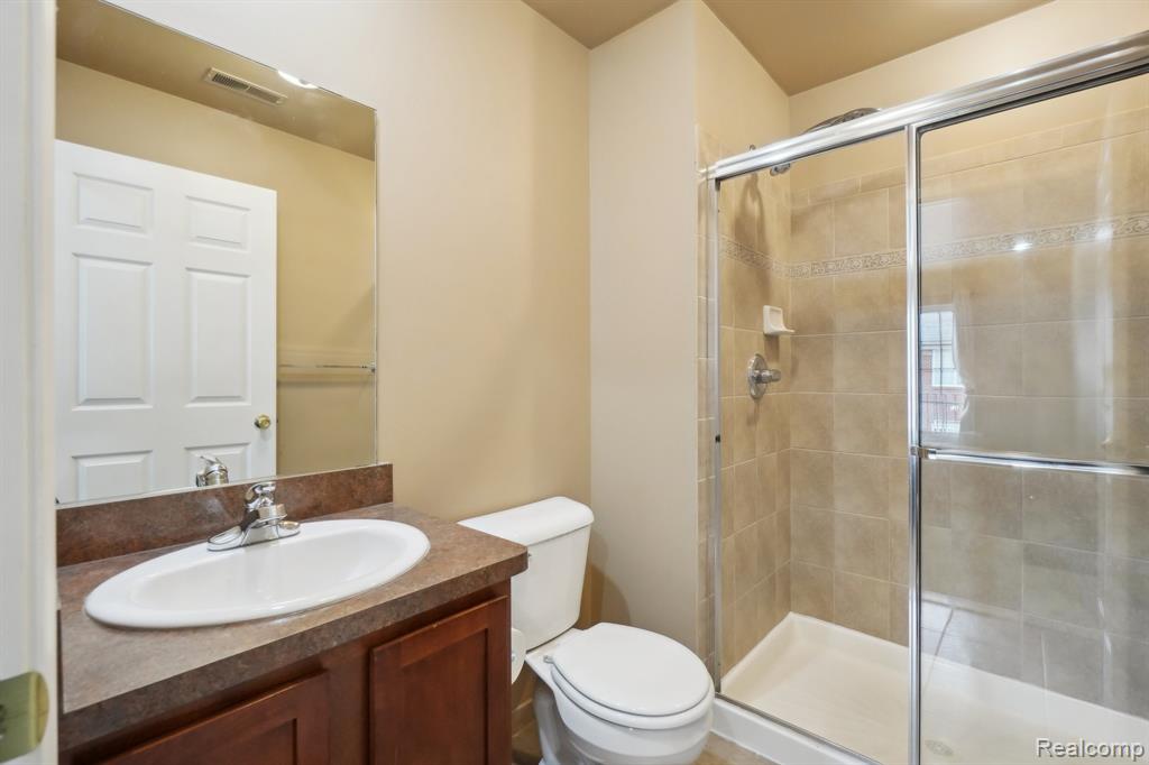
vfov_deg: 77.3
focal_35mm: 15
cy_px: 382
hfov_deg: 100.4
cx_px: 574
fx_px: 479
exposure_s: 1/30
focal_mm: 10
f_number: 8
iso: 1000
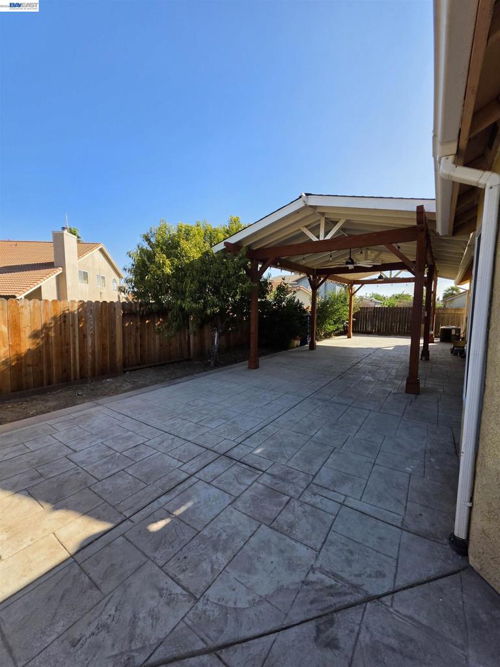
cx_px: 250
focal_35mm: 13
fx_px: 250
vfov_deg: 106.2
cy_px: 334
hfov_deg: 89.9
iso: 50
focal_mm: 2.2
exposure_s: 1/2000
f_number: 1.9
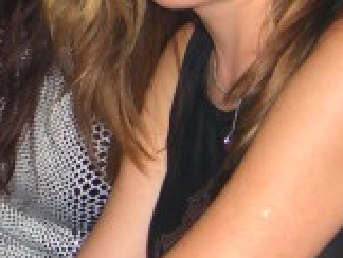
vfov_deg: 6.5
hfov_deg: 8.7
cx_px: 13
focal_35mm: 227
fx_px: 2253
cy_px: 0
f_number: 3.1
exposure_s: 1/60
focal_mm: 9.5
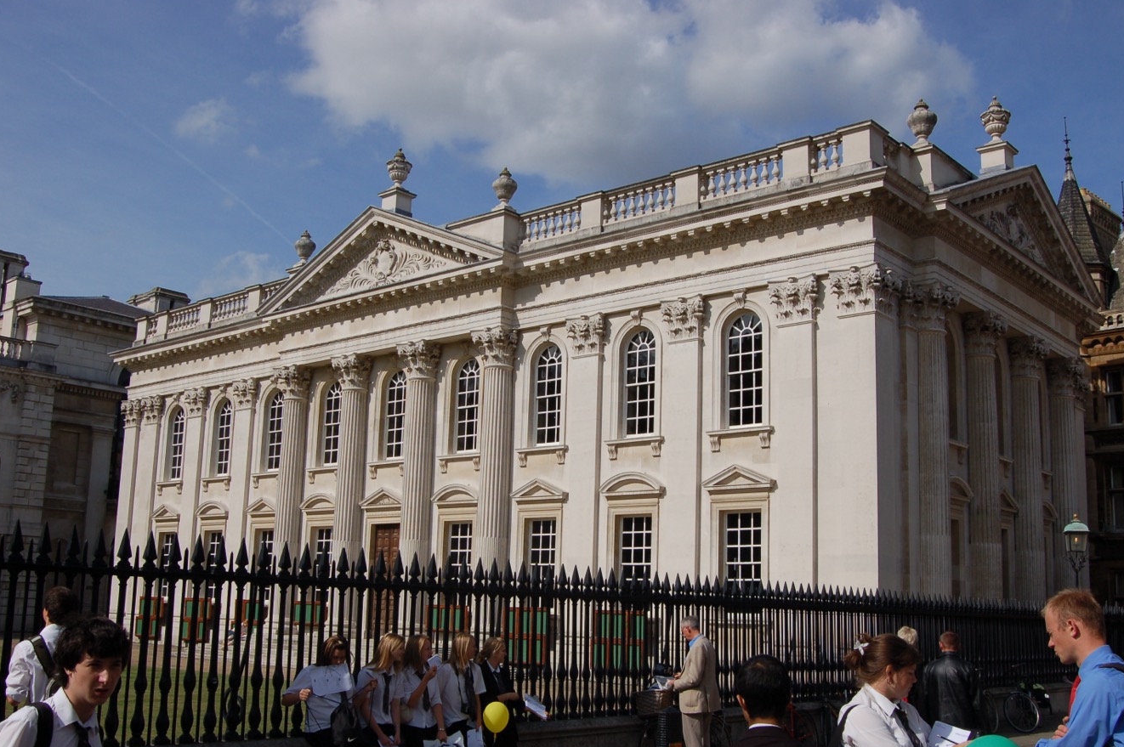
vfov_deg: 36.3
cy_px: 389
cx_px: 578
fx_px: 1140
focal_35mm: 37
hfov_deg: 52.5
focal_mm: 23
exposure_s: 1/500
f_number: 11
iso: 200
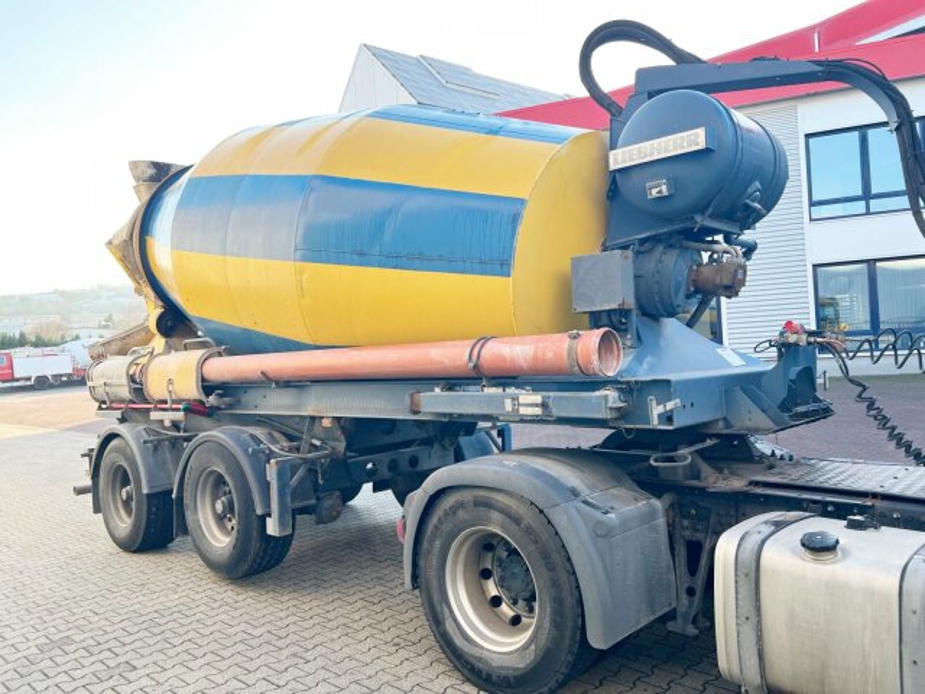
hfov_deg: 67.3
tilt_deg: -0.1
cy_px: 347
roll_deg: +3.7
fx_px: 695
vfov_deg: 53.1
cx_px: 462
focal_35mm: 26
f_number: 1.5
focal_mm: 5.7
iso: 50
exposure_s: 1/441
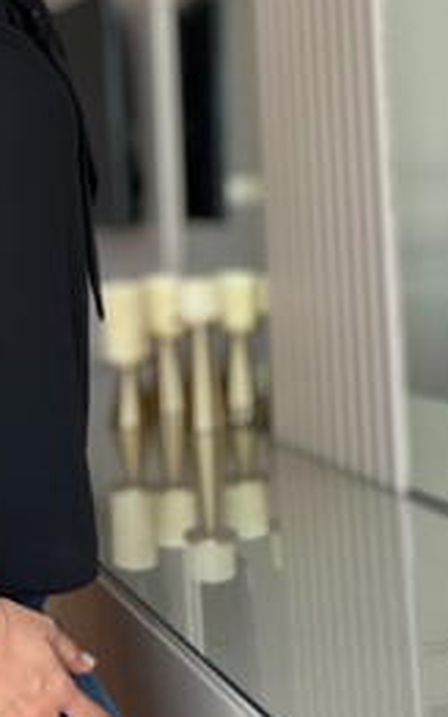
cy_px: 103
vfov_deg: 30.4
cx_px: -16
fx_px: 1270
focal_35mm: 65
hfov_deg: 19.3
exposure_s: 1/121
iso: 25
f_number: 1.9
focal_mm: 2.71
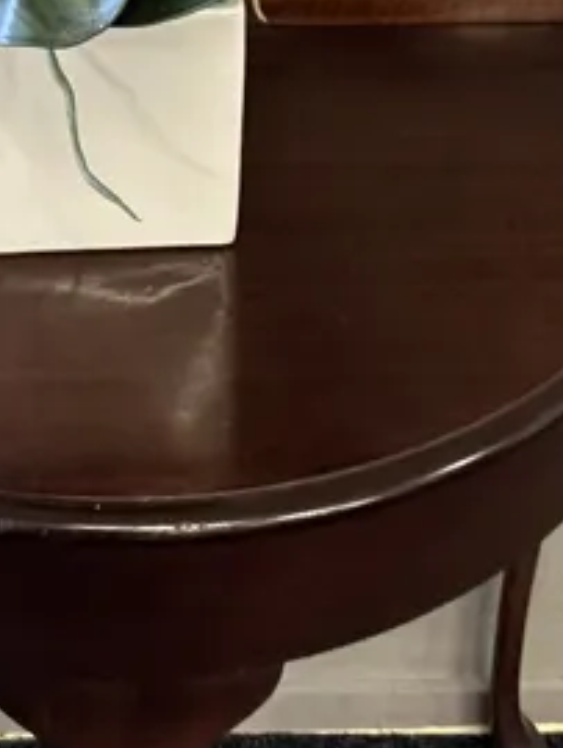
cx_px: 111
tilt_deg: -13.7
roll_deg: -0.3
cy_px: -313
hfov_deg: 27.0
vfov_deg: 27.5
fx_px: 1148
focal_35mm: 53
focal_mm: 2.22
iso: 160
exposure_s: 1/50
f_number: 2.2
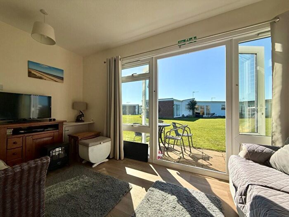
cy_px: 108
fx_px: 117
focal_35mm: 14
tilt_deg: +1.2
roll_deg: -0.2
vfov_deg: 85.7
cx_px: 144
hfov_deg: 102.1
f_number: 2.2
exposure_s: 1/2024
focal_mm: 2.22
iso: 50
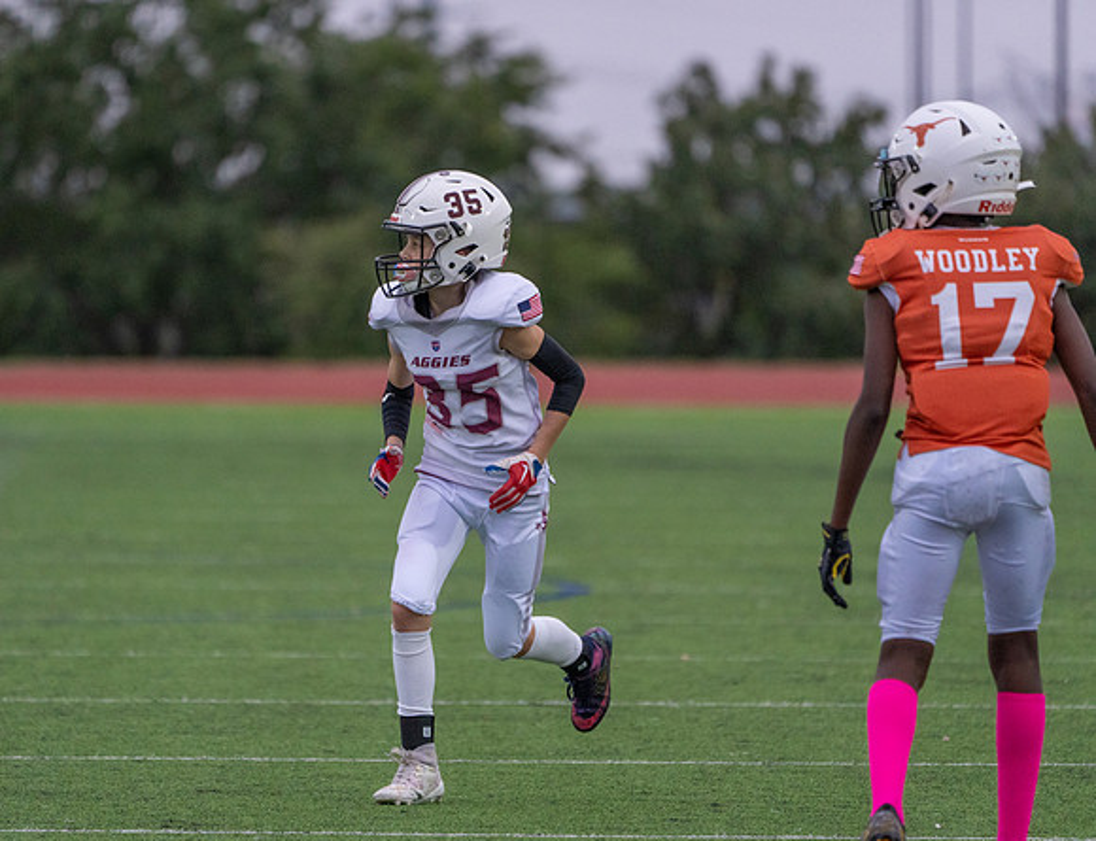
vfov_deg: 3.2
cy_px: 434
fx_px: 15148
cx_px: 480
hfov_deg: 4.1
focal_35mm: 474
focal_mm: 400
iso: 3200
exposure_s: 1/1000
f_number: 5.6
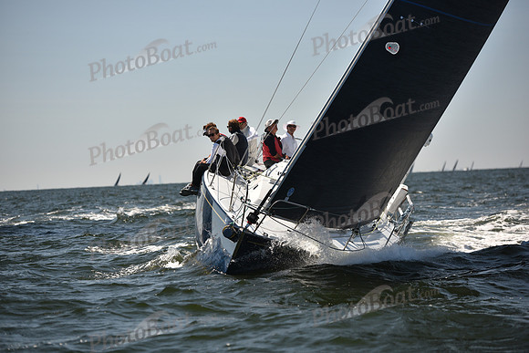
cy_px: 176
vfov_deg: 10.6
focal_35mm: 130
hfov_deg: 15.8
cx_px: 264
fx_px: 1911
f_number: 3.2
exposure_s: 1/1600
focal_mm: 130
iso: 250
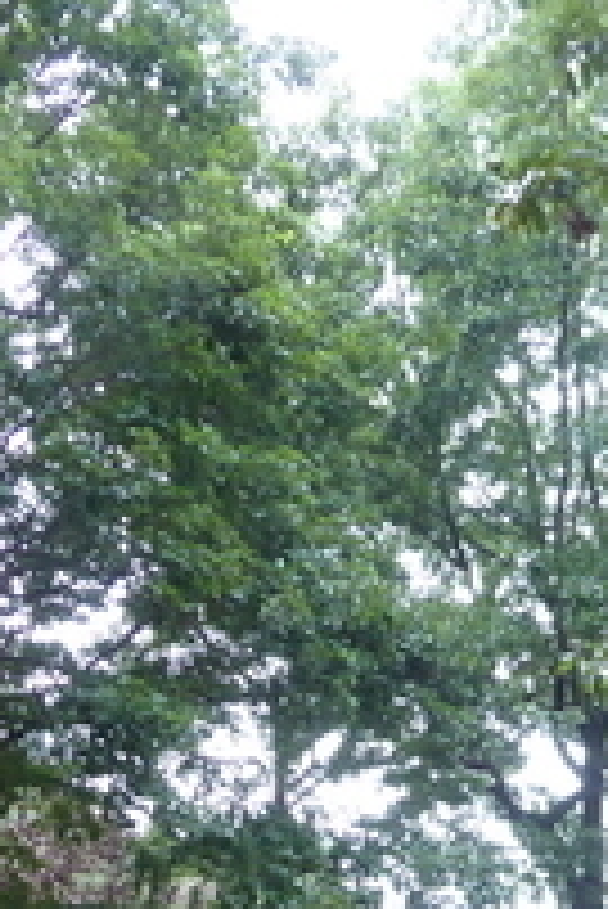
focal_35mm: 74
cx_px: 549
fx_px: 1871
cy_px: 981
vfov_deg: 25.5
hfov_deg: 18.2
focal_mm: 4.3
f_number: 3.3
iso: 400
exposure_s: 1/40
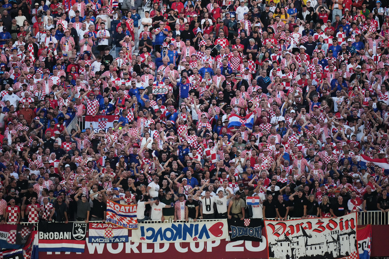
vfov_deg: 3.4
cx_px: 194
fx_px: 4321
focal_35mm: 400
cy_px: 130
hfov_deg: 5.2
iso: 6400
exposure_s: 1/3200
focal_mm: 400
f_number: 2.8
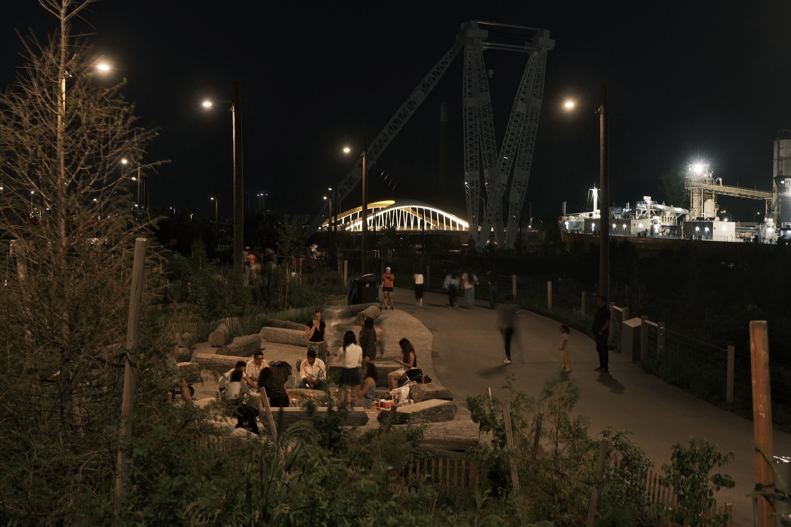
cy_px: 264
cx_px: 396
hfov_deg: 54.4
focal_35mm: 35
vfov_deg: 37.9
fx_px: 769
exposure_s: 1/2
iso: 200
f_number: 4
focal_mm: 23
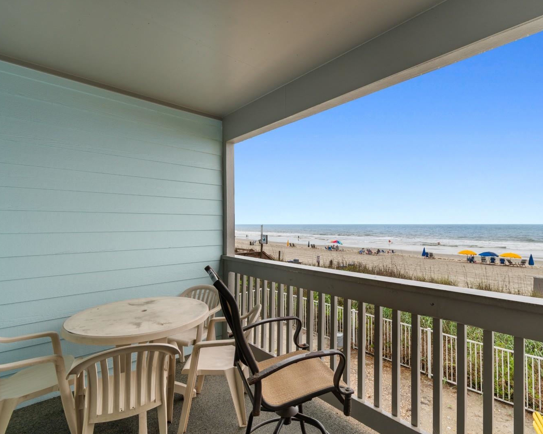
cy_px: 217
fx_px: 273
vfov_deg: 77.0
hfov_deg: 89.4
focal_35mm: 17
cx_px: 297
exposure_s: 1/200
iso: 100
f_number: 8
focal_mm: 10
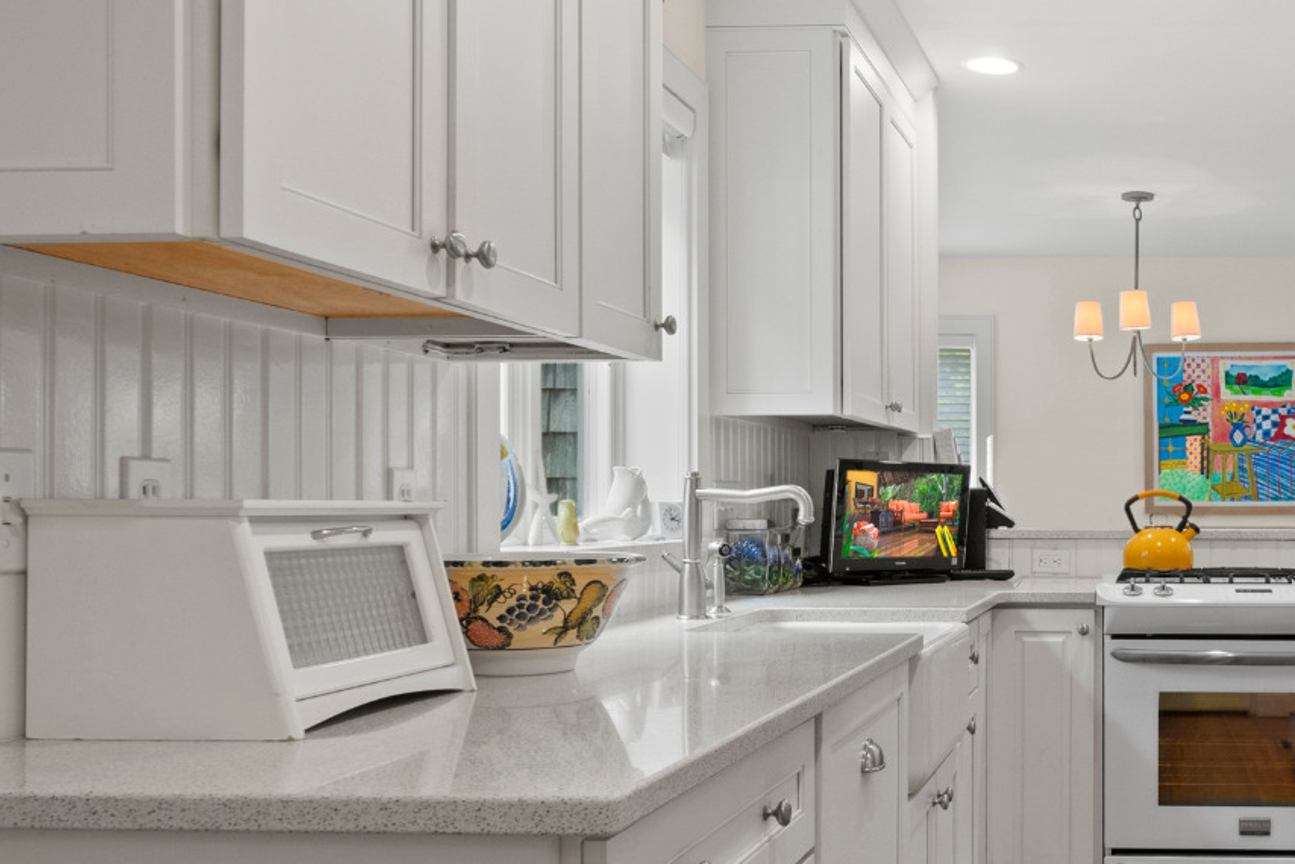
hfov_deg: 46.9
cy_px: 534
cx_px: 1162
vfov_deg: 35.8
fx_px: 1329
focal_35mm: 37
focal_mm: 13
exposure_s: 1/8
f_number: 6.3
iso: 500
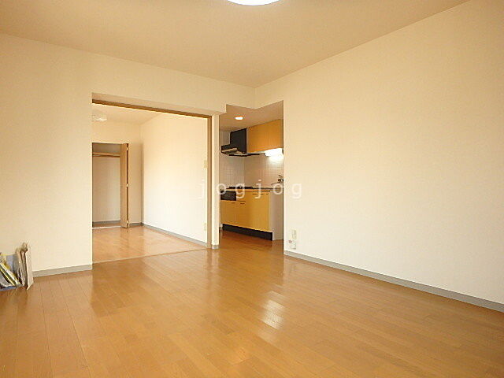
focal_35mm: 21
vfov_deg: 63.4
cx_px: 252
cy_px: 189
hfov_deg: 79.0
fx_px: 306
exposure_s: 1/40
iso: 200
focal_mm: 3.7
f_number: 3.5
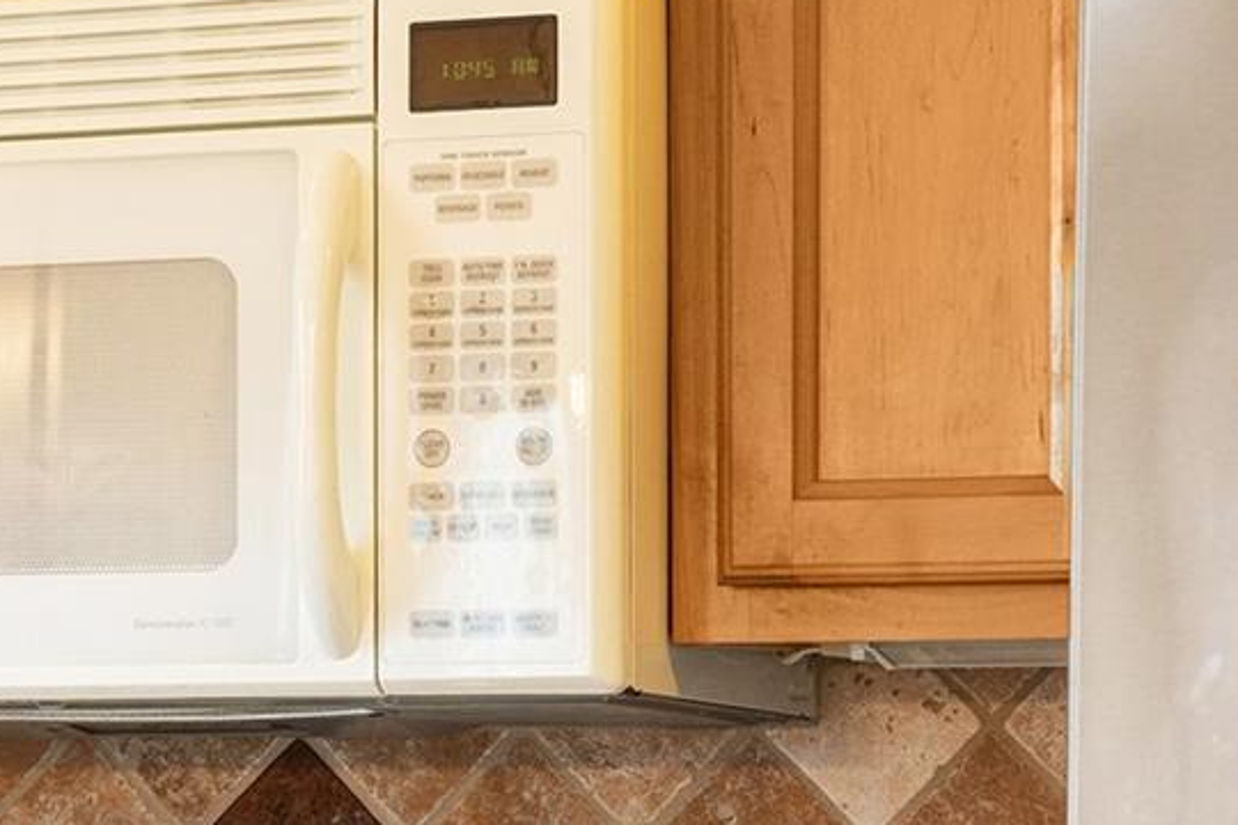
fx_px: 5573
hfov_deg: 12.5
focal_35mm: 162
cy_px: 972
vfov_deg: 8.4
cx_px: -126
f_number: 5.6
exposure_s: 1/13
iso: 400
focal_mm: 54.7
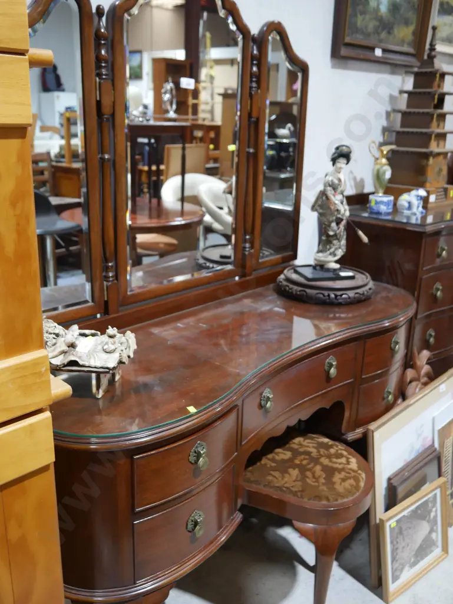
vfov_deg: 53.9
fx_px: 593
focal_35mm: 34
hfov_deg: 41.8
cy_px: 302
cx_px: 226
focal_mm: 17
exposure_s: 1/60
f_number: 4
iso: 640
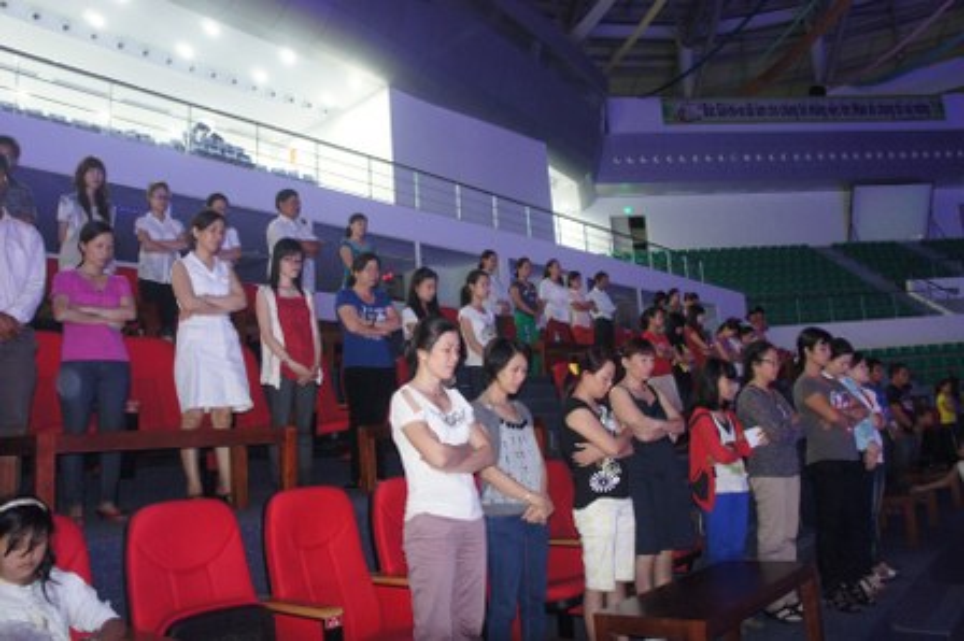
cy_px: 320
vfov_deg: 47.9
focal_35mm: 27
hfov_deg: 67.4
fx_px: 722
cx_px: 482
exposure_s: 1/20
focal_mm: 18
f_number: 3.5
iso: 1600
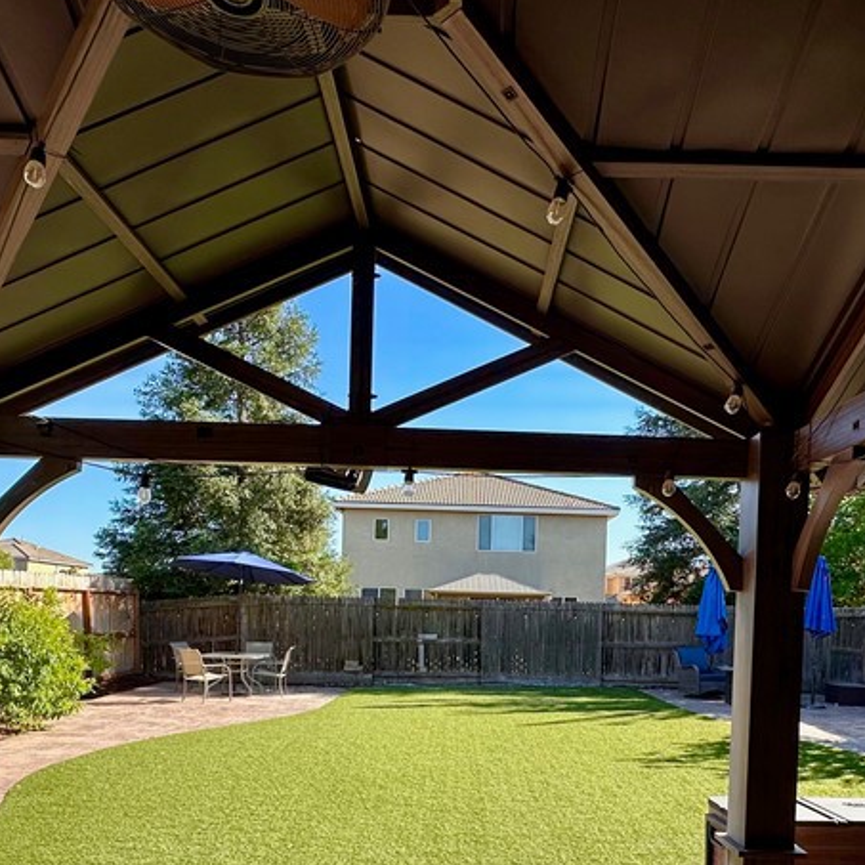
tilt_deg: -1.0
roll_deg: -2.1
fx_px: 792
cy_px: 642
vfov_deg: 54.8
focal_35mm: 28
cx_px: 474
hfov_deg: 57.2
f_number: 2.2
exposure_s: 1/744
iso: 40
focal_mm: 2.22
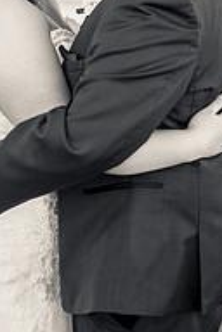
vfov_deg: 17.4
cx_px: 76
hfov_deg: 11.7
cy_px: 102
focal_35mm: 117
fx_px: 1082
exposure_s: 1/1600
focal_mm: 50
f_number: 1.4
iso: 200
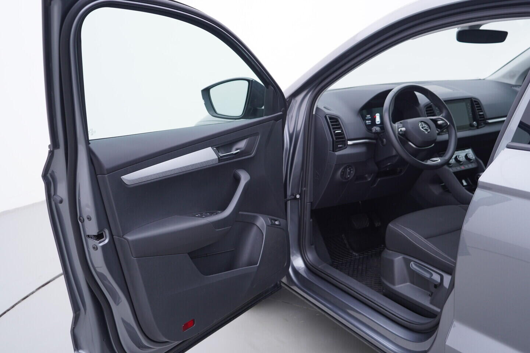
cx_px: 265
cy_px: 176
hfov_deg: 53.1
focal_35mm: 36
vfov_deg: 36.9
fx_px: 530
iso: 125
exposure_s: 1/50
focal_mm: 24
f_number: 3.2
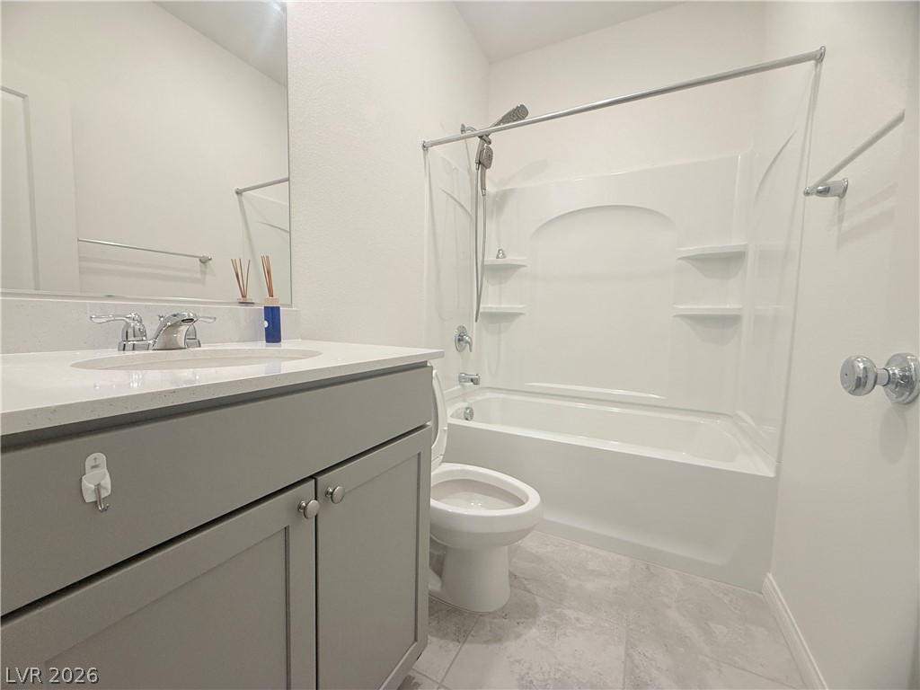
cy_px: 345
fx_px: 372
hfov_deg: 102.1
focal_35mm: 14
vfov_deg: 85.7
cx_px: 460
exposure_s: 1/120
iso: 250
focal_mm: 2.22
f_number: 2.2
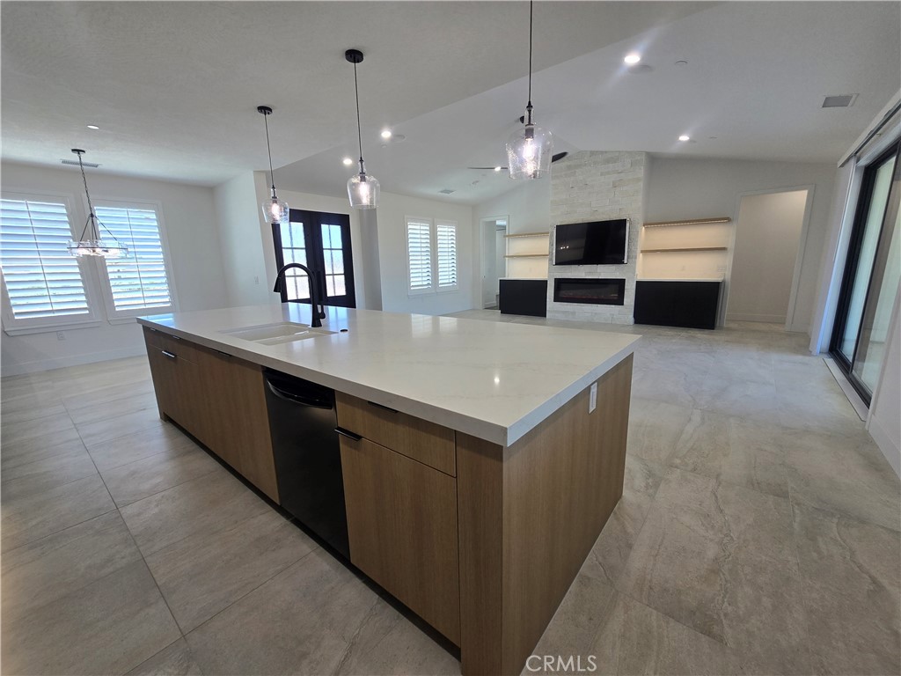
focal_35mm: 13
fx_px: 338
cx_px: 450
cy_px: 338
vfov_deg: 89.9
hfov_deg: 106.2
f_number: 2.2
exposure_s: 1/120
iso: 50
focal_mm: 2.2
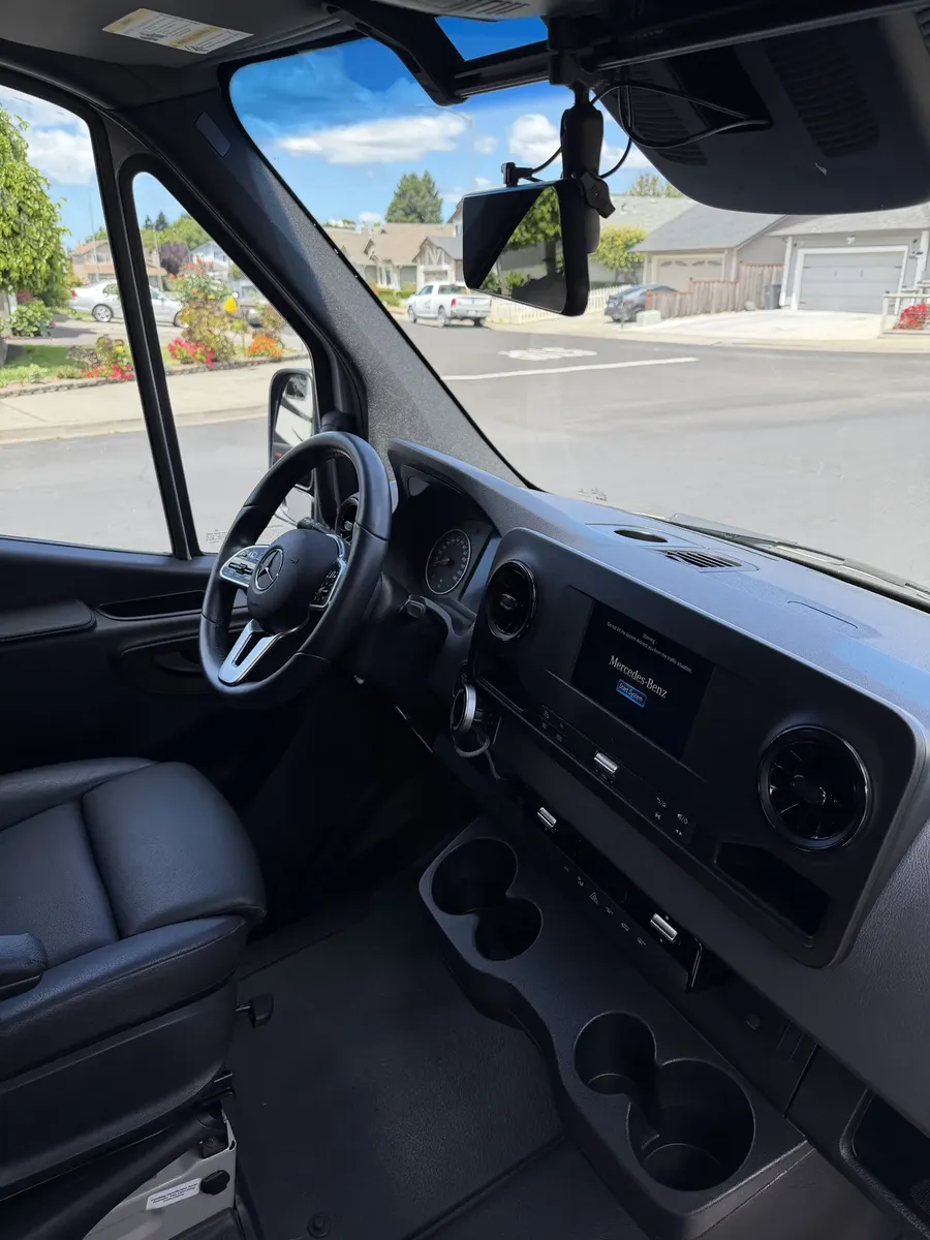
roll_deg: -1.0
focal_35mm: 24
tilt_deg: -21.2
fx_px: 860
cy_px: 620
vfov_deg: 71.6
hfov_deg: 56.8
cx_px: 465
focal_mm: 6.76
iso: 100
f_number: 1.78
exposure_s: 1/1005
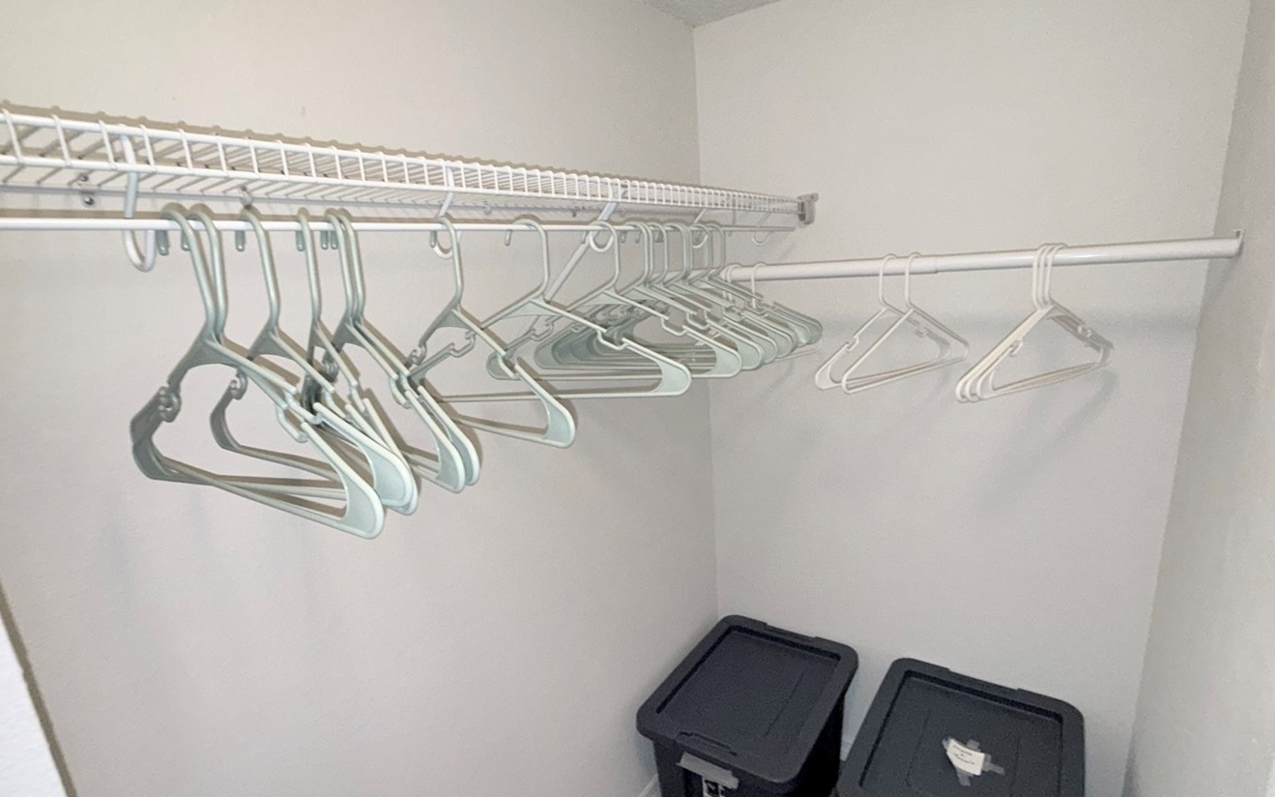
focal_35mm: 18
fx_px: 625
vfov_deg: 64.9
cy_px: 429
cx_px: 622
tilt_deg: -14.0
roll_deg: +4.5
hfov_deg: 91.1
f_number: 2.2
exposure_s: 1/60
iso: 320
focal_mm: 2.22
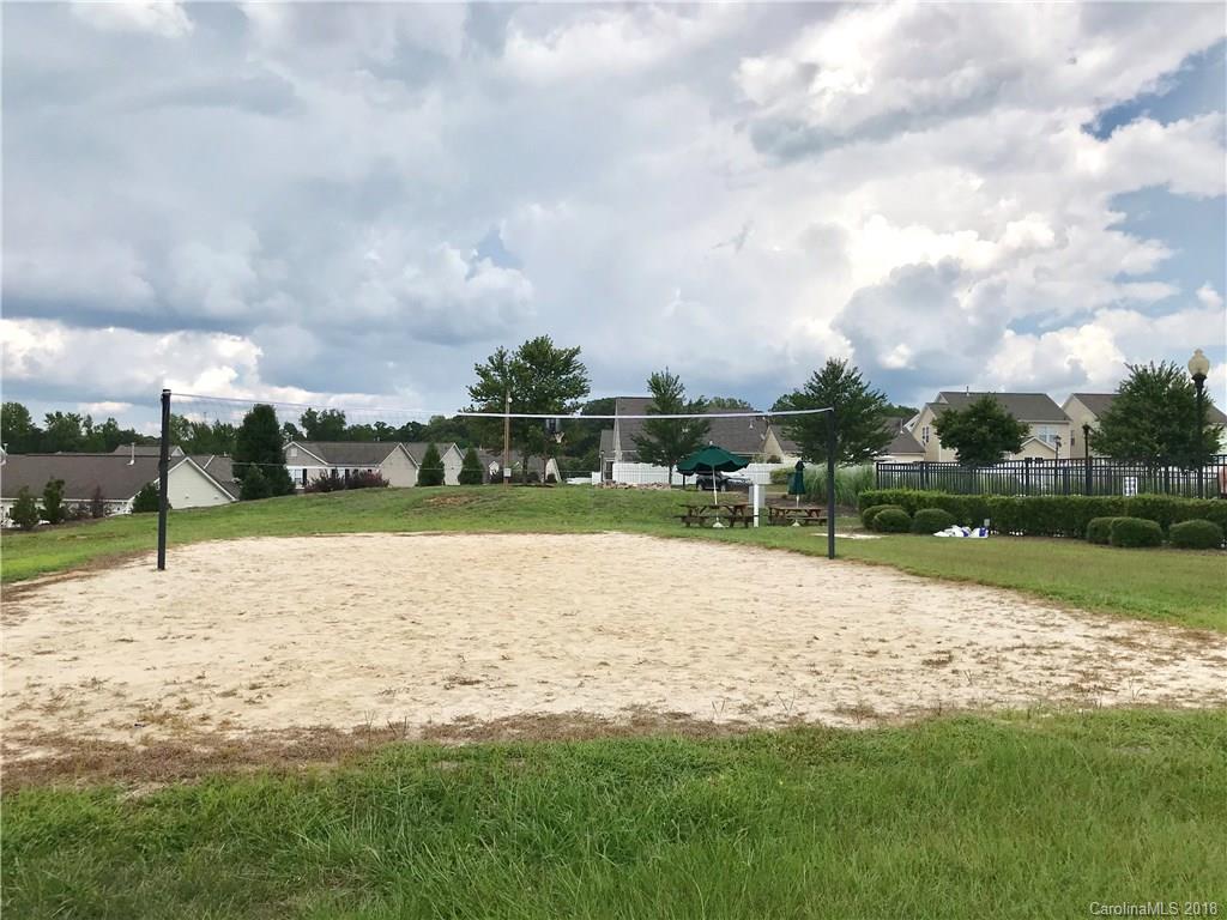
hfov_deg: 63.4
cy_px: 460
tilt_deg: +3.2
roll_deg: -0.4
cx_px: 614
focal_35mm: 28
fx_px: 992
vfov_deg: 49.7
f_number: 1.8
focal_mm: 3.99
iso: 20
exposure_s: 1/3831
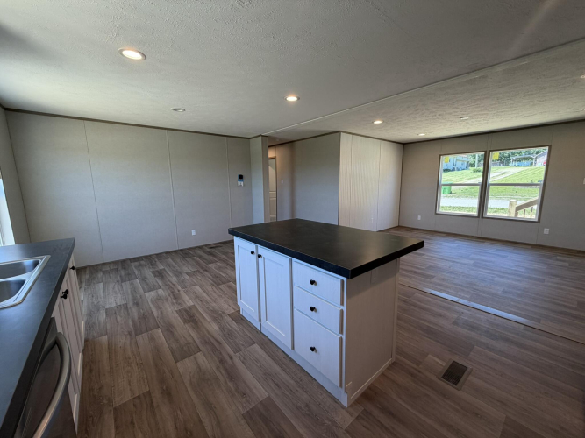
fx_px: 237
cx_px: 292
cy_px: 219
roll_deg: +0.7
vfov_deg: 85.7
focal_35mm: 14
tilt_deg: -8.5
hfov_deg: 102.1
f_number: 2.2
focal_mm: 2.22
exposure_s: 1/120
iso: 100
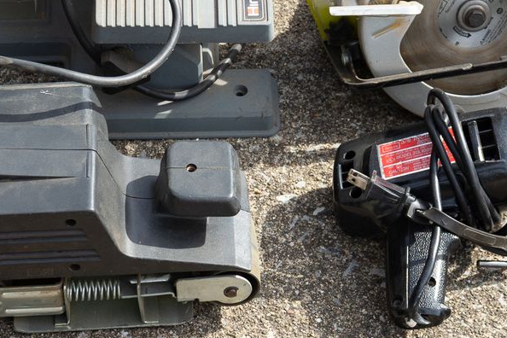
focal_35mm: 144
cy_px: 55
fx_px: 2028
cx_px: 231
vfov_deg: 9.5
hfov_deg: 14.2
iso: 100
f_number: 6.3
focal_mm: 54
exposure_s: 1/200
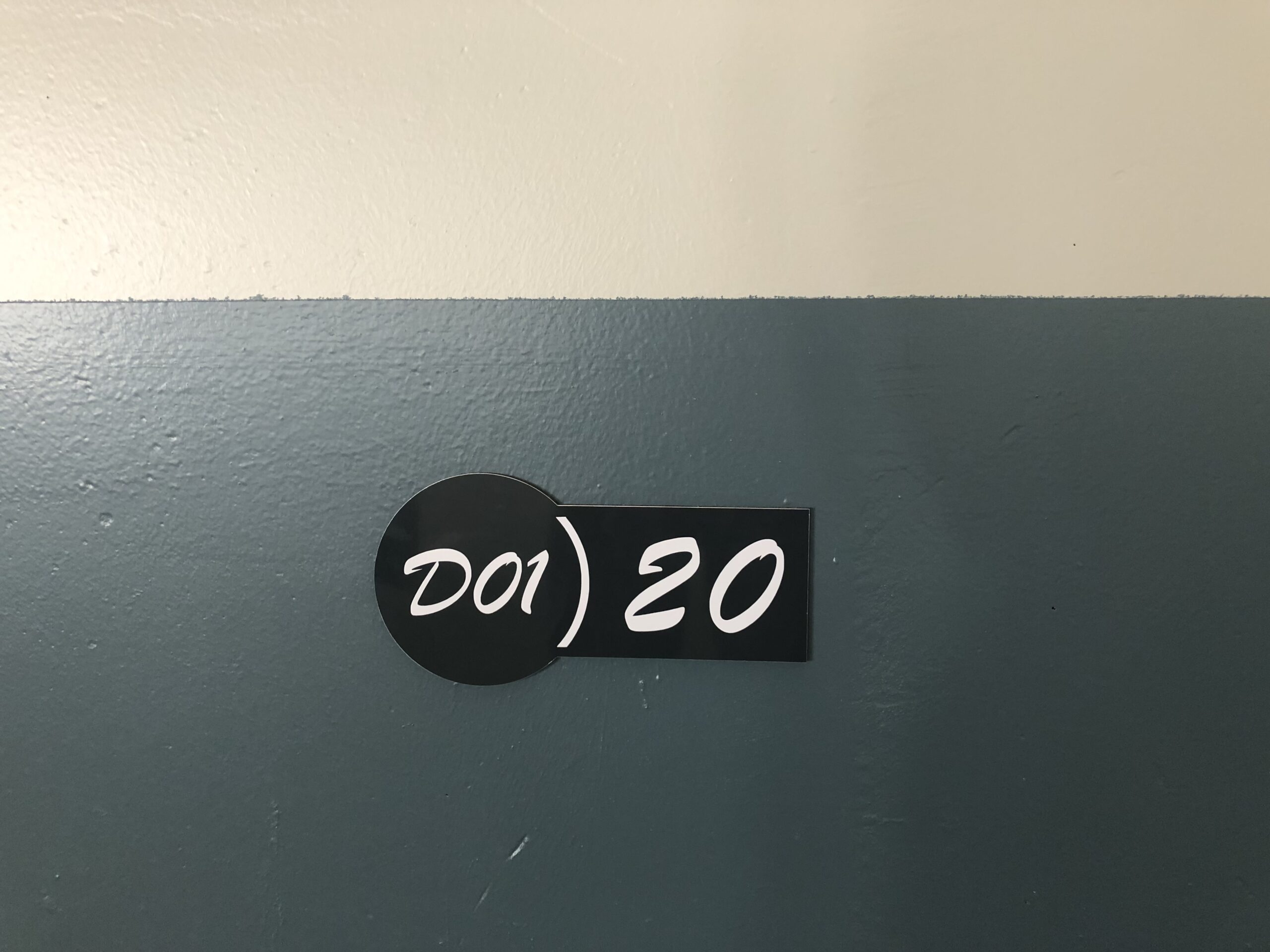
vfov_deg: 49.7
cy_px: 476
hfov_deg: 63.4
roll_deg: +0.1
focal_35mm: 28
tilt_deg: -8.1
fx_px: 1027
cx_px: 635
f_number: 1.8
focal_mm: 3.99
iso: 50
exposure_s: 1/15
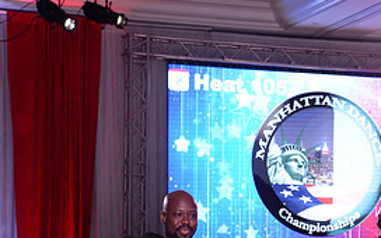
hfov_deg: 11.8
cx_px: 265
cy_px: 319
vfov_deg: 7.3
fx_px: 1848
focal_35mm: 178
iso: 2000
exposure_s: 1/250
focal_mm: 82
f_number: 5.6
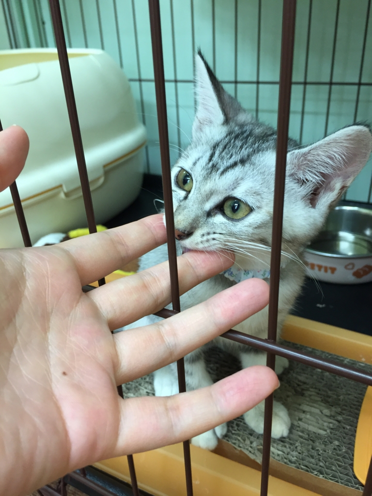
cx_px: 186
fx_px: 416
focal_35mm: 29
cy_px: 248
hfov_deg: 48.2
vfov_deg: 61.7
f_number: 2.2
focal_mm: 4.15
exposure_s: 1/30
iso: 80
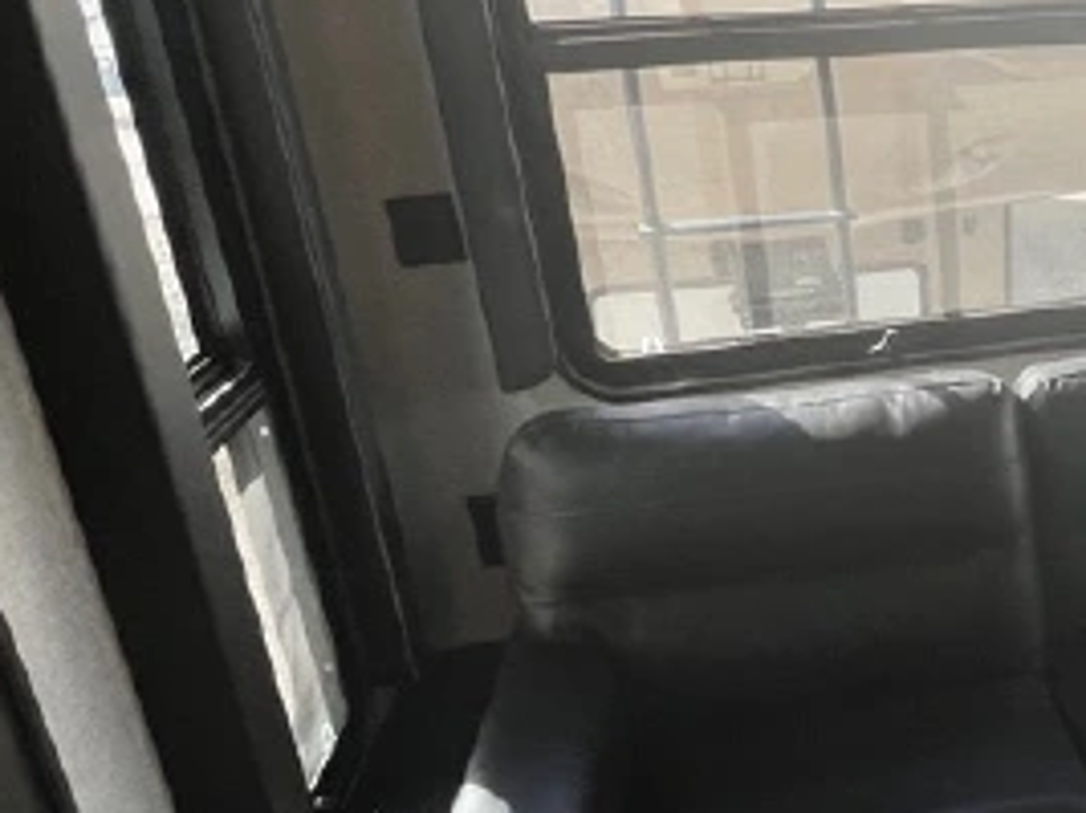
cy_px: 386
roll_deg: -0.5
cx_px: 1184
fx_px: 1223
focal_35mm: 39
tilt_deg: -20.0
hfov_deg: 39.5
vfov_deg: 36.8
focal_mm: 1.57
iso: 64
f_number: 1.8
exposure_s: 1/99
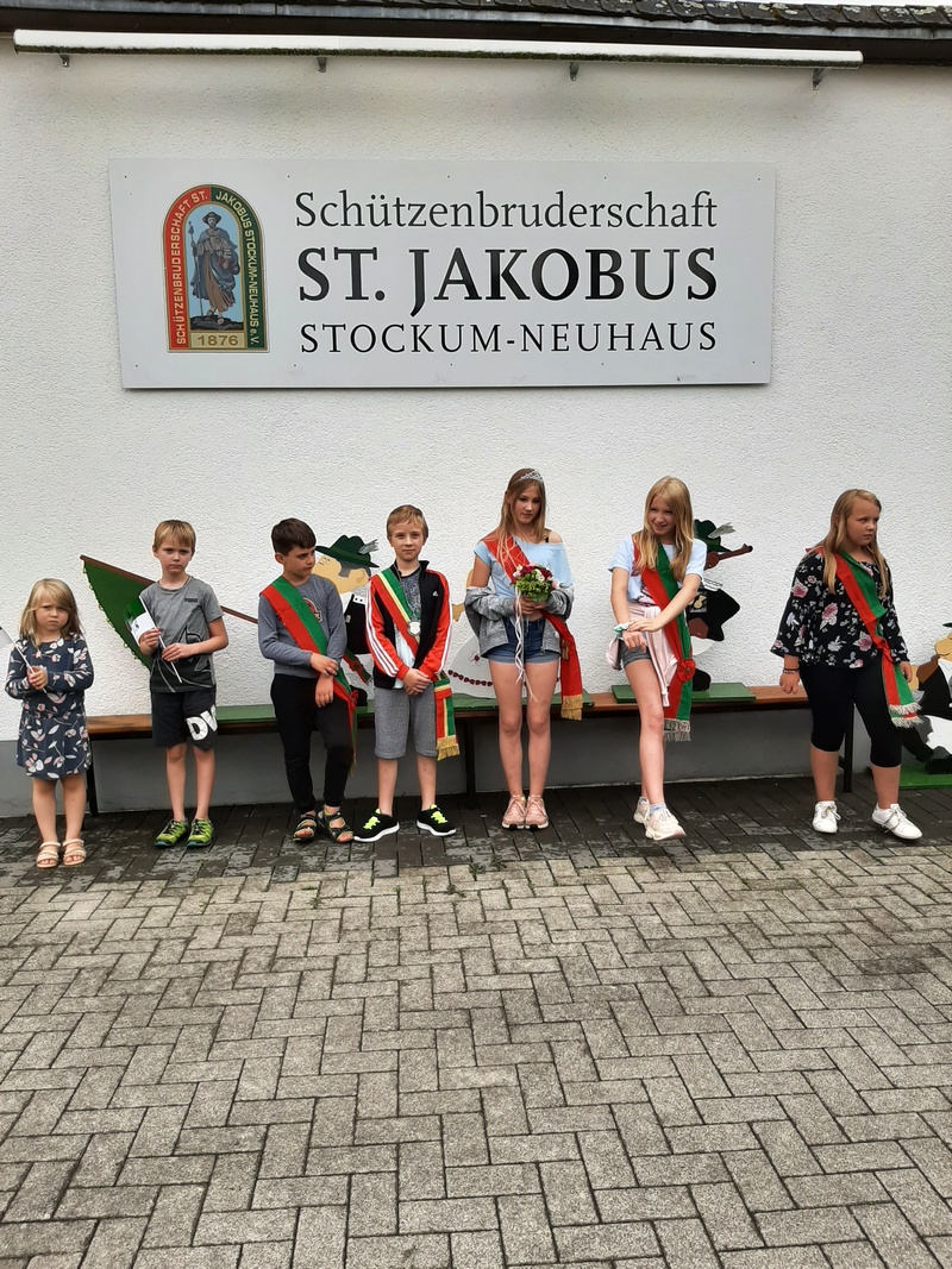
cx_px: 476
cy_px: 634
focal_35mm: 26
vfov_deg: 67.3
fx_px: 954
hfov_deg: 53.1
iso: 40
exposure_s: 1/1200
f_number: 1.7
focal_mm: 3.93
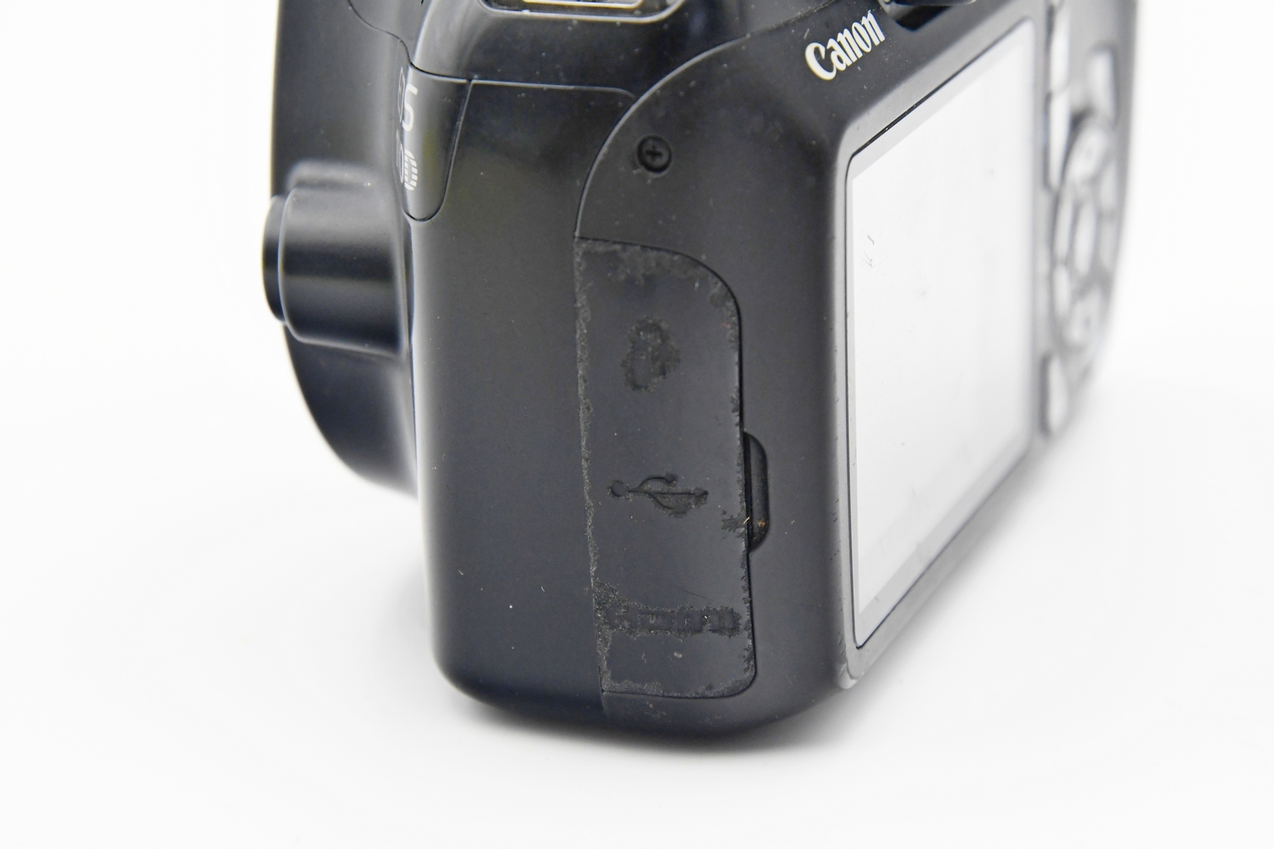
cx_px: 637
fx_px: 4246
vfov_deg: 11.4
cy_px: 424
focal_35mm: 120
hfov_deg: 17.1
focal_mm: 80
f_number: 8
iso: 1600
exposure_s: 1/100
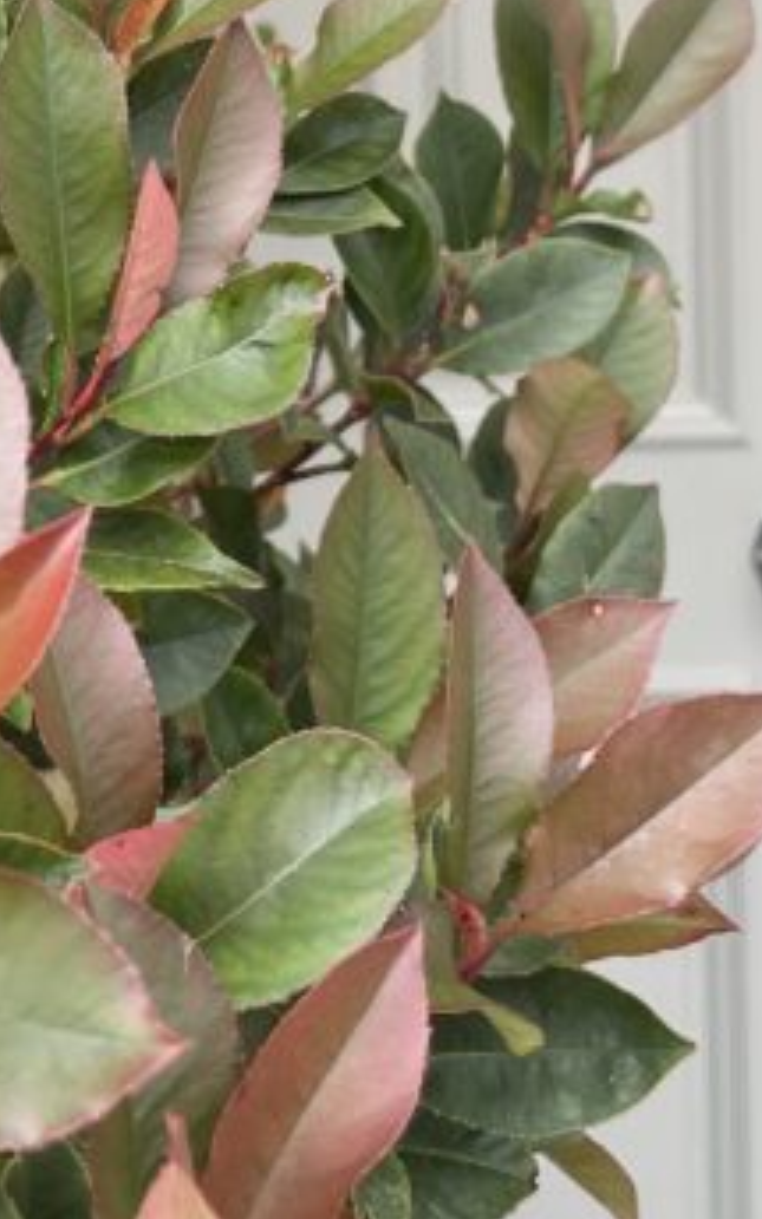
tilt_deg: +0.8
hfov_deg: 15.8
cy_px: -21
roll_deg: +0.6
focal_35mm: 82
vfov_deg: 24.0
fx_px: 2725
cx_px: 99
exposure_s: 1/121
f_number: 1.6
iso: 80
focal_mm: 4.2
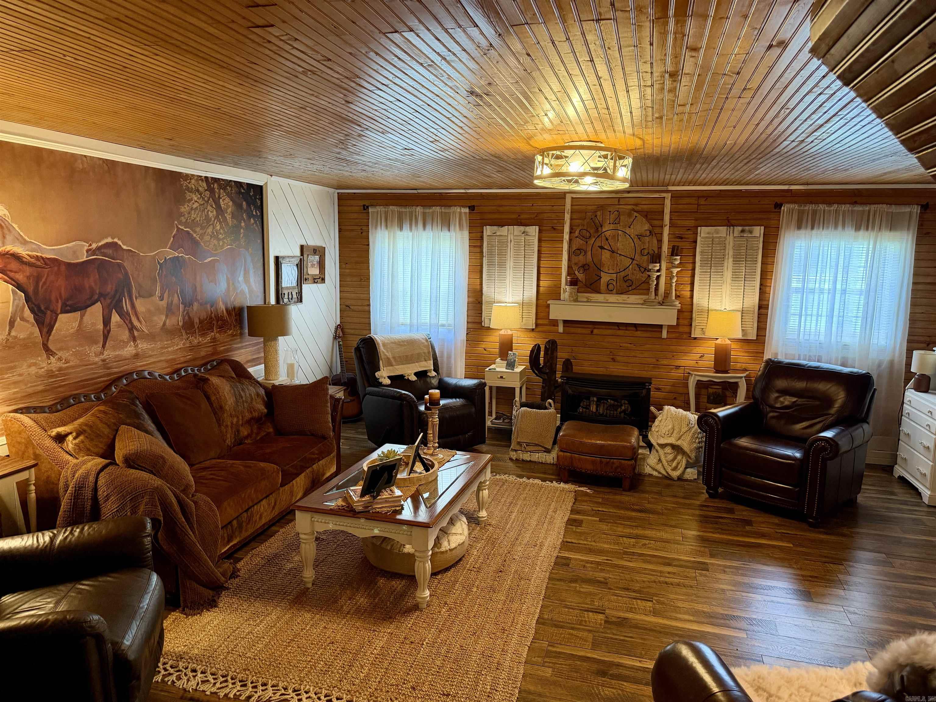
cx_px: 468
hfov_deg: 71.6
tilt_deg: -7.9
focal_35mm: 24
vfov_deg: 56.8
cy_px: 351
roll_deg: -0.9
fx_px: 649
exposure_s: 1/60
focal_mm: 6.76
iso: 400
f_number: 1.78
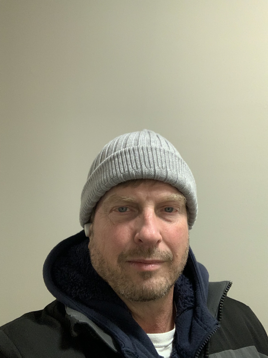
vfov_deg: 56.8
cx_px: 134
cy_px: 179
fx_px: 330
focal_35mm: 32
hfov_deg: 44.2
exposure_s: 1/30
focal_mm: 2.87
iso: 320
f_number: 2.2
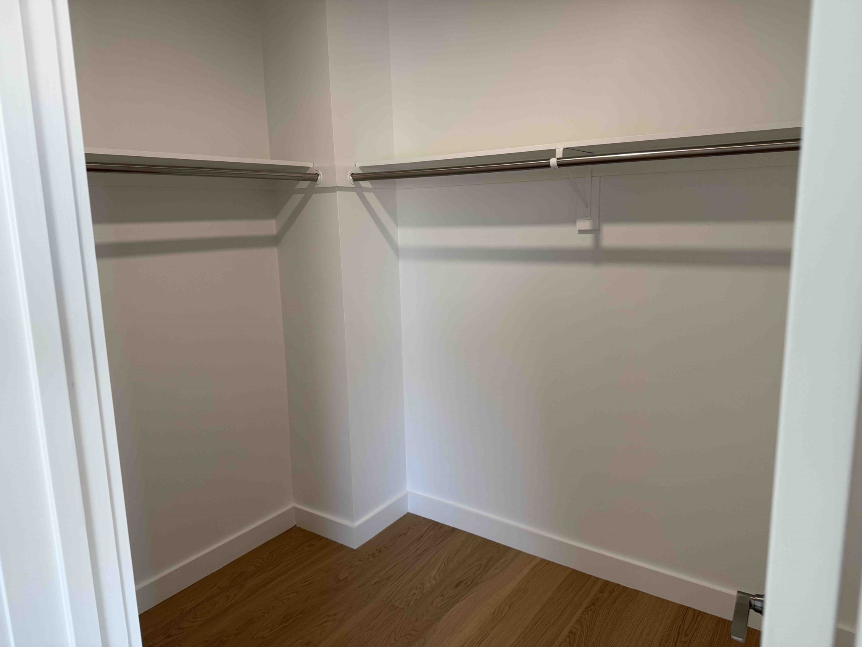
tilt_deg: -9.3
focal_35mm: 24
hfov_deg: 71.6
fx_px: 598
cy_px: 324
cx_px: 431
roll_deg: +1.4
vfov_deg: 56.8
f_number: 1.78
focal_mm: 6.76
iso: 125
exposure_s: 1/120
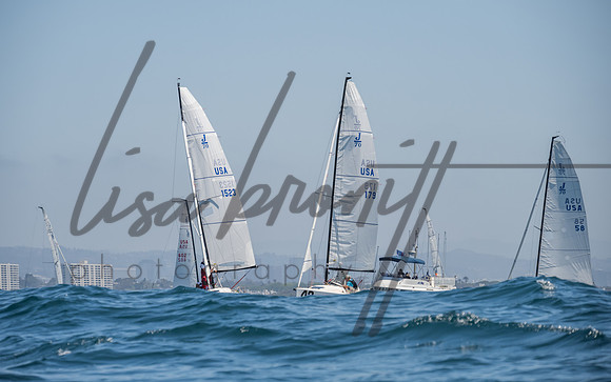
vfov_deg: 7.8
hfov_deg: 12.4
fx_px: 2820
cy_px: 165
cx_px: 297
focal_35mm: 169
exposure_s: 1/1000
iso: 400
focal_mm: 155
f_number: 6.3
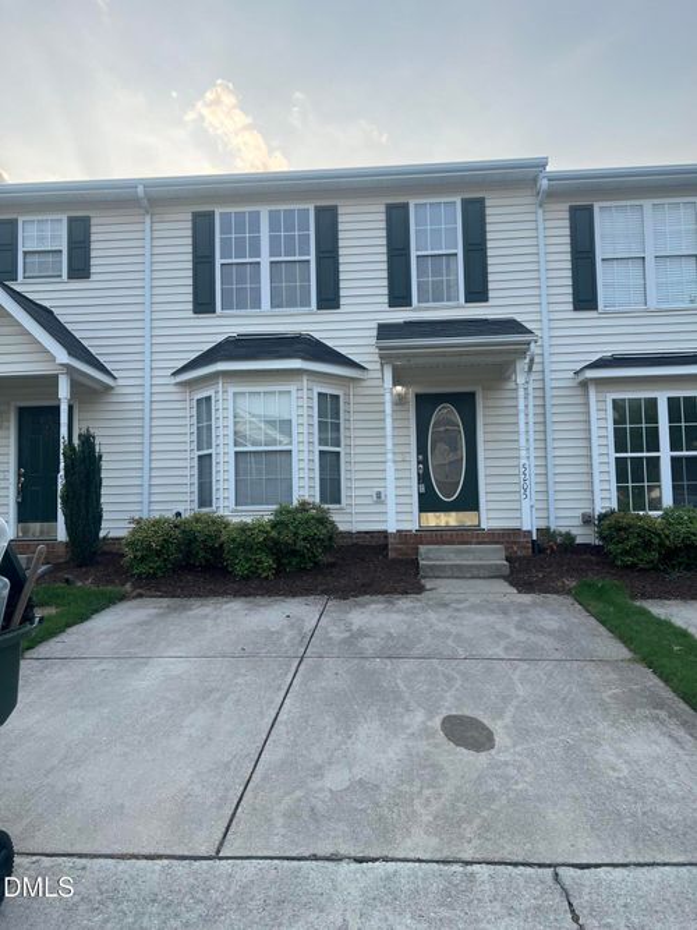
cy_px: 465
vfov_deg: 67.3
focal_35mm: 26
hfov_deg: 53.0
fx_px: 698
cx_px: 348
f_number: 1.5
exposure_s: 1/840
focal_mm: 5.7
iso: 50
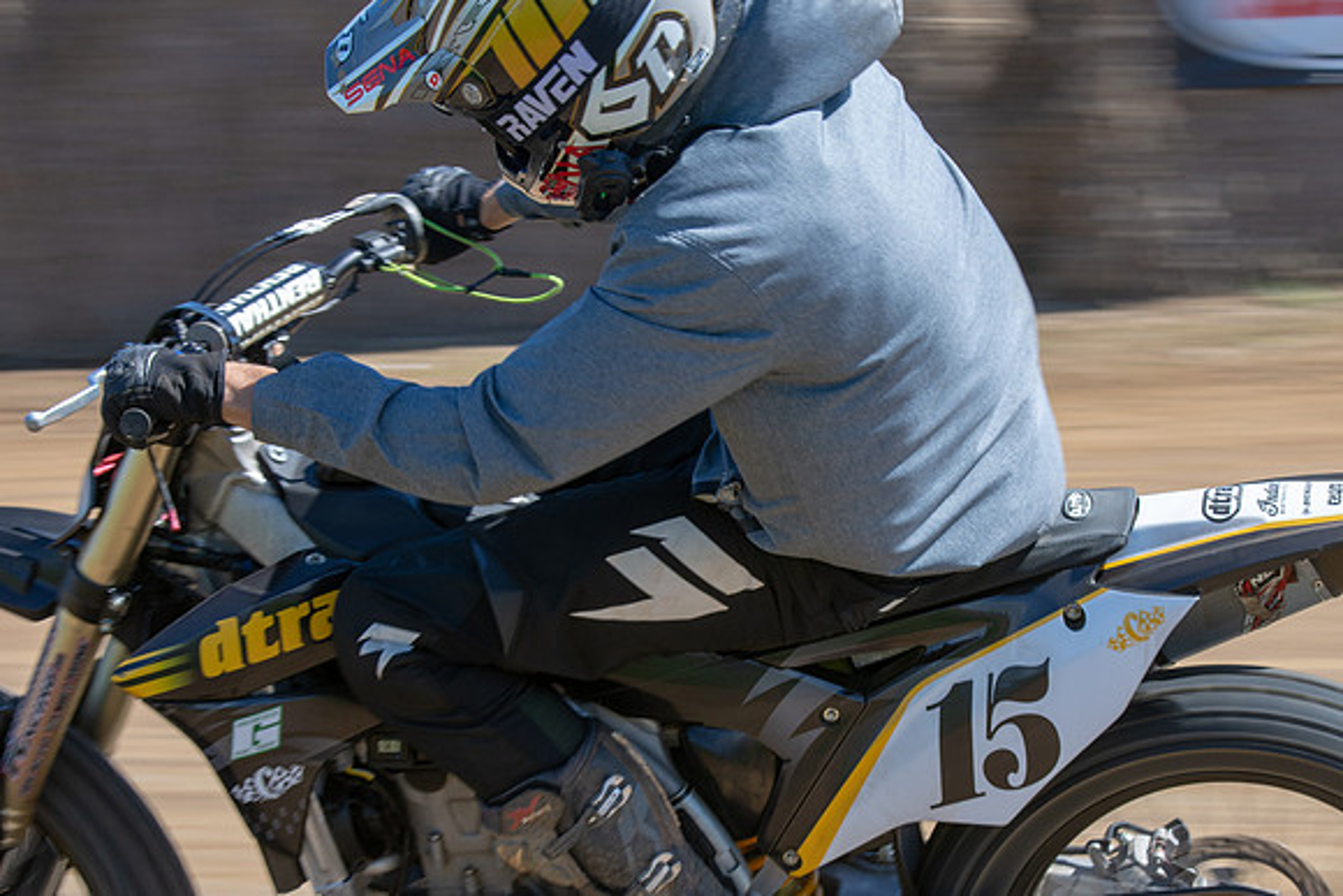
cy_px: 568
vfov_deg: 9.8
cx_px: 826
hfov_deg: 14.6
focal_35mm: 141
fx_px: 5250
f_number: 9
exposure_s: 1/200
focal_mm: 70
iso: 200
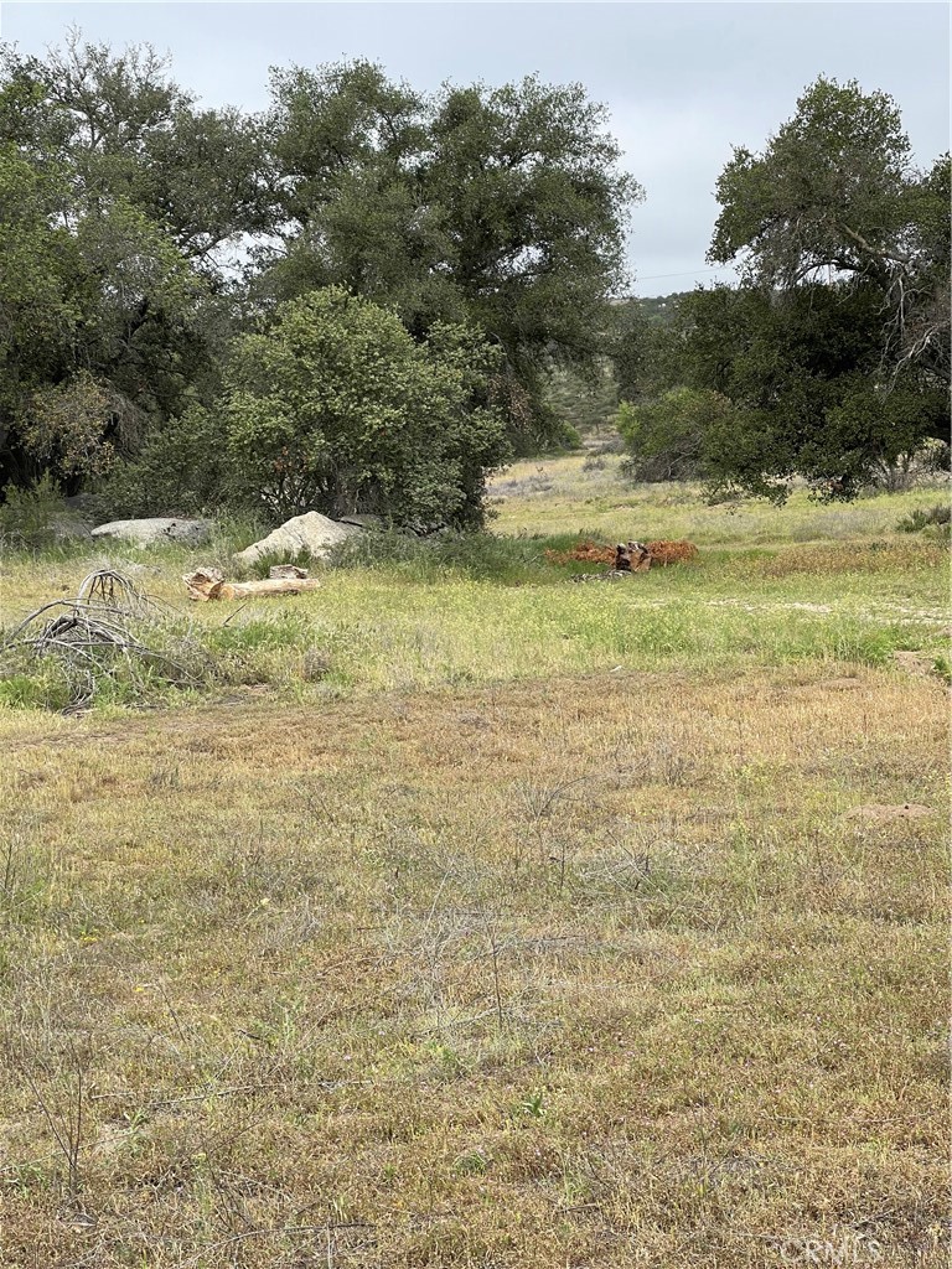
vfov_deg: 30.3
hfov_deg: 22.9
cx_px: 476
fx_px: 2347
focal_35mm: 64
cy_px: 634
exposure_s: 1/471
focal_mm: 7.5
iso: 20
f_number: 2.2
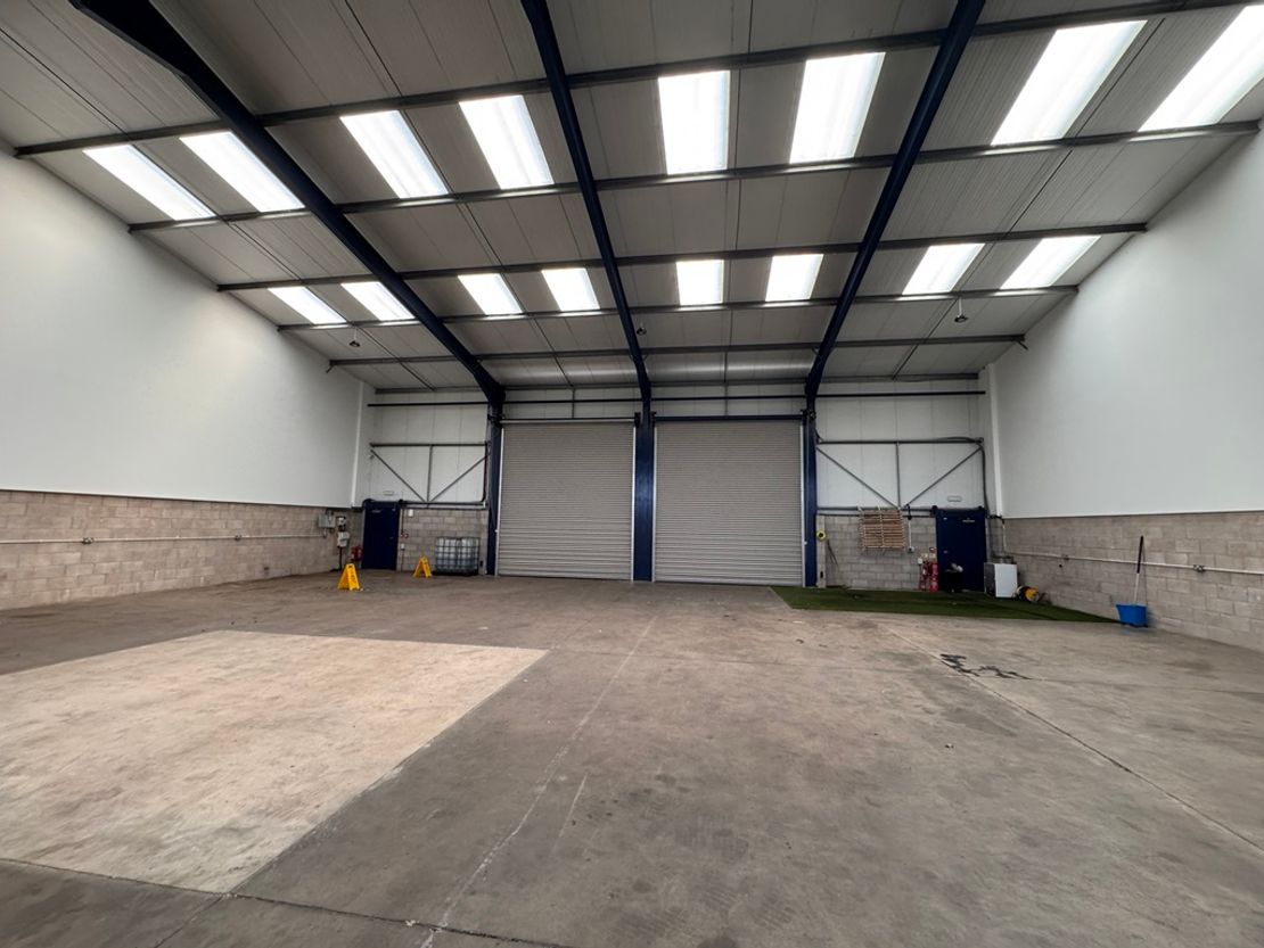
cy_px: 474
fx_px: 511
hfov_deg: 102.1
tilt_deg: +5.1
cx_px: 632
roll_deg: -0.3
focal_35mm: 14
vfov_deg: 85.7
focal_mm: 2.22
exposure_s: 1/99
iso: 320
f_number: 2.2
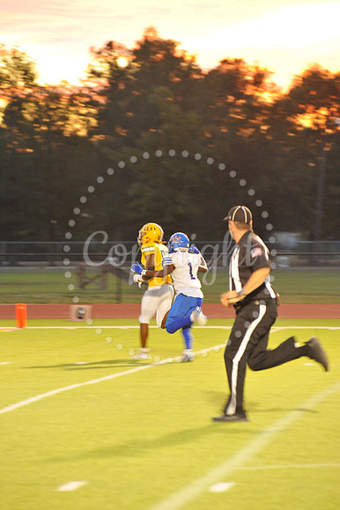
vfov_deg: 10.3
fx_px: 2837
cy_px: 255
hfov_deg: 6.9
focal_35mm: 200
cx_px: 170
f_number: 6.3
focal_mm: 200
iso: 4000
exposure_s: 1/100
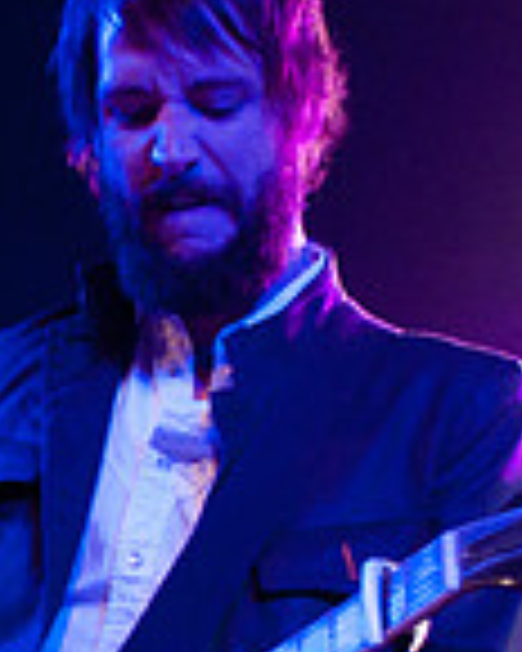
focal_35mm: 169
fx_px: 3264
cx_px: -72
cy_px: 641
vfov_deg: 11.3
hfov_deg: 9.1
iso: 1000
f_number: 3.2
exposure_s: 1/250
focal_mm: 30
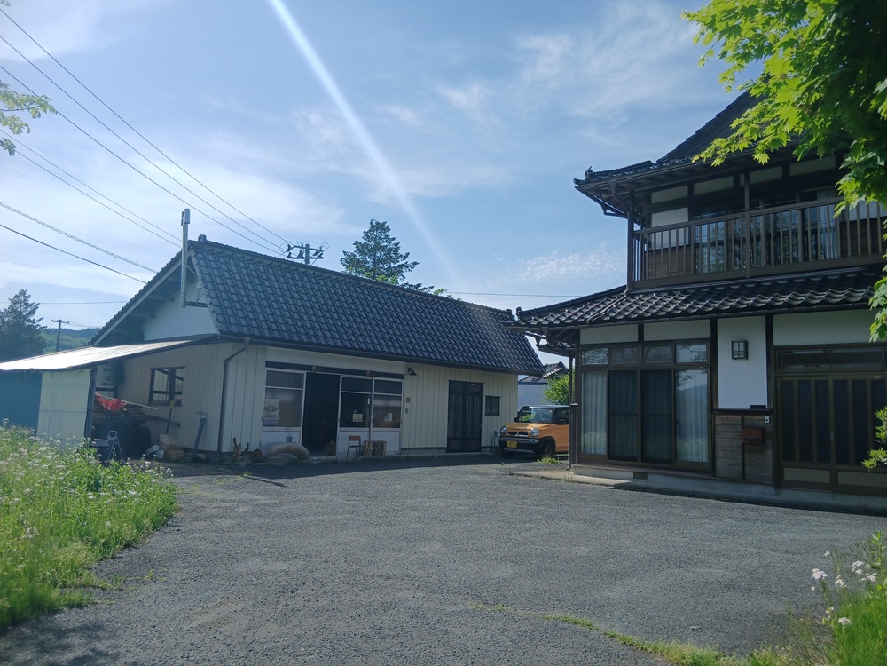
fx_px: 666
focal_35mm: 26
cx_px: 444
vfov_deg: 53.1
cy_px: 333
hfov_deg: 67.3
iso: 20
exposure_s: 1/742
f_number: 1.8
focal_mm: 3.86
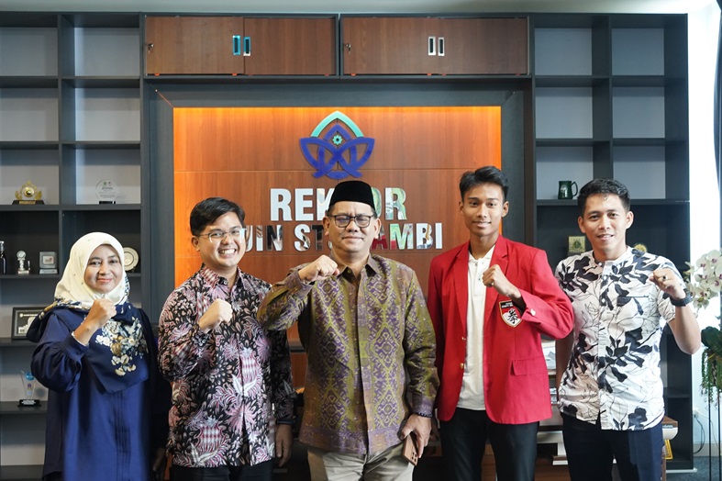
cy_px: 240
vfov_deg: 28.1
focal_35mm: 48
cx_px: 361
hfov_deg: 41.1
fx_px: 962
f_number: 4.5
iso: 2000
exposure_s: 1/80
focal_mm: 32
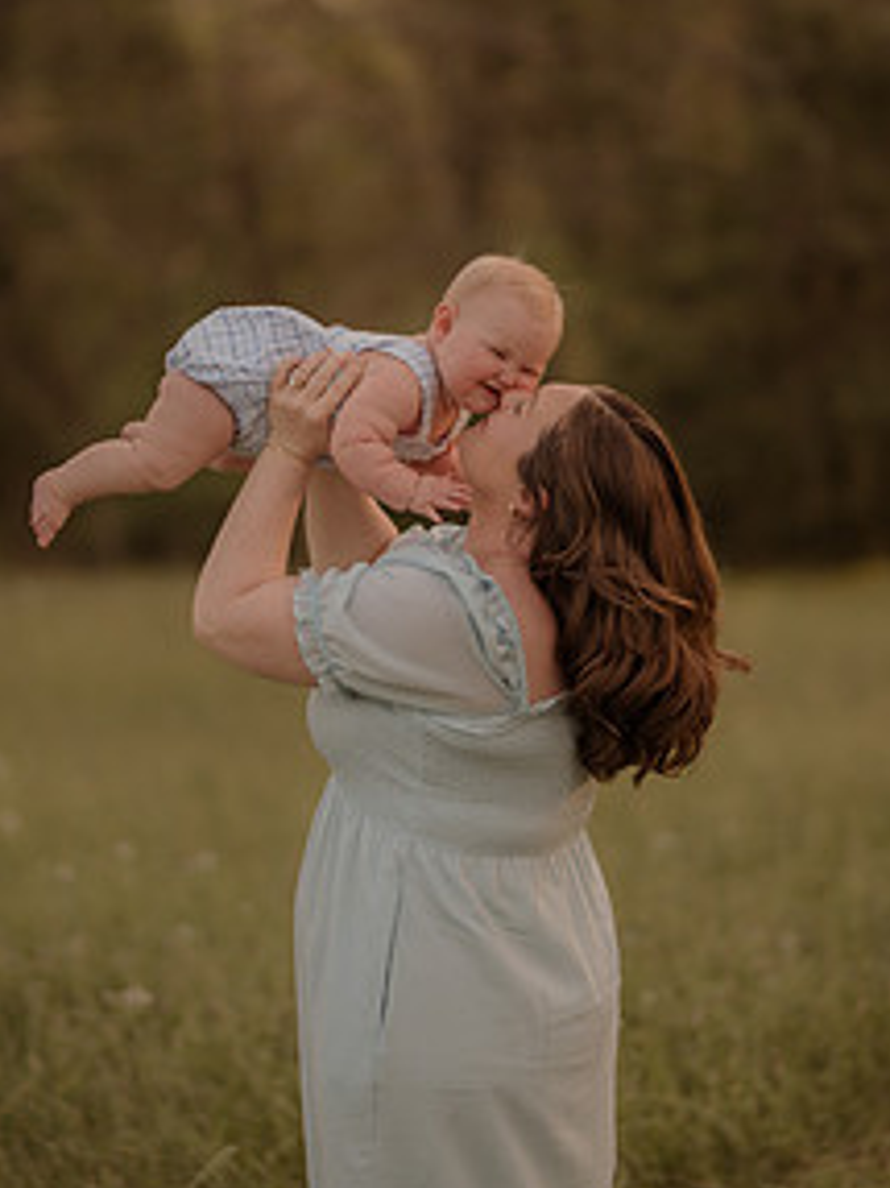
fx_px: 4391
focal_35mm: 128
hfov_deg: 11.6
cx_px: 484
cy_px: 422
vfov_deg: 15.4
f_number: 1.4
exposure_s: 1/800
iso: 160
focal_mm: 85
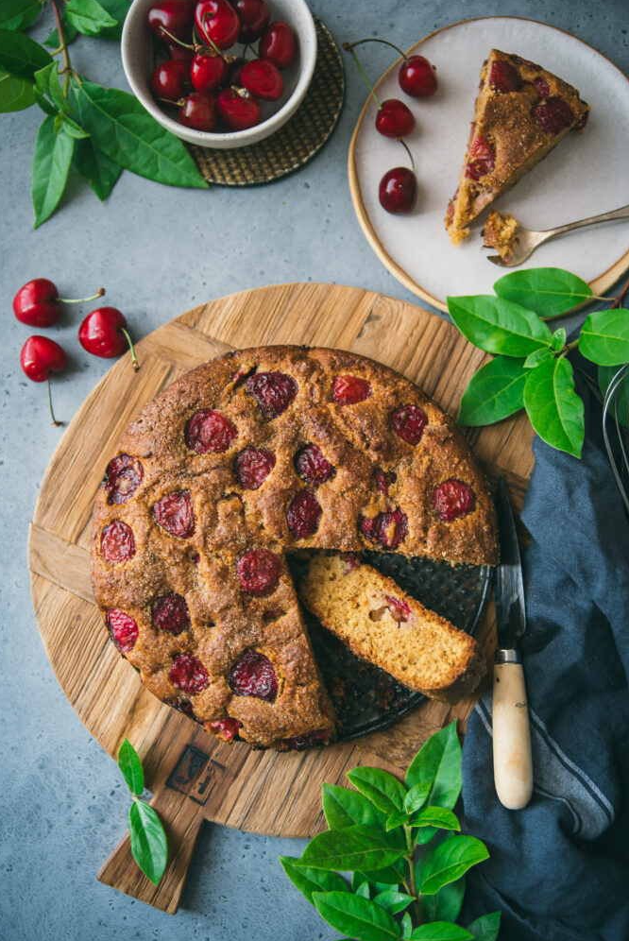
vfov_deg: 51.8
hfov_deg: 36.0
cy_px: 481
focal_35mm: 37
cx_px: 318
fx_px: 968
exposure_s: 1/60
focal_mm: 36
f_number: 2.8
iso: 100
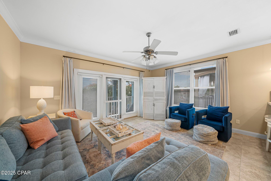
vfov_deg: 90.1
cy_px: 90
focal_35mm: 12
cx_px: 136
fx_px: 90
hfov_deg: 112.6
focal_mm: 12
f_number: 8
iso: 400
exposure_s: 1/5
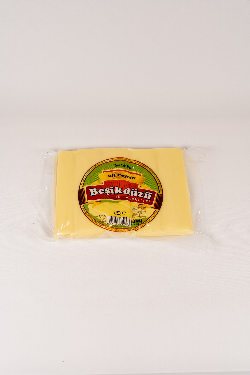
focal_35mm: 43
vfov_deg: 45.2
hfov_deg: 31.1
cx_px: 125
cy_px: 188
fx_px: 450
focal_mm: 43.2
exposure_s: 1/100
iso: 100
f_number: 8
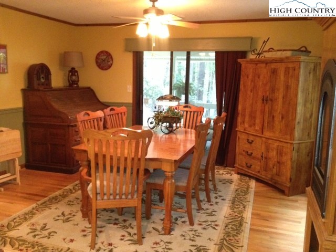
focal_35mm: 35
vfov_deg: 40.7
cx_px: 168
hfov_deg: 52.6
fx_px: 340
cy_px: 126
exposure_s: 1/17
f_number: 2.4
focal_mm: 4.28
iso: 640
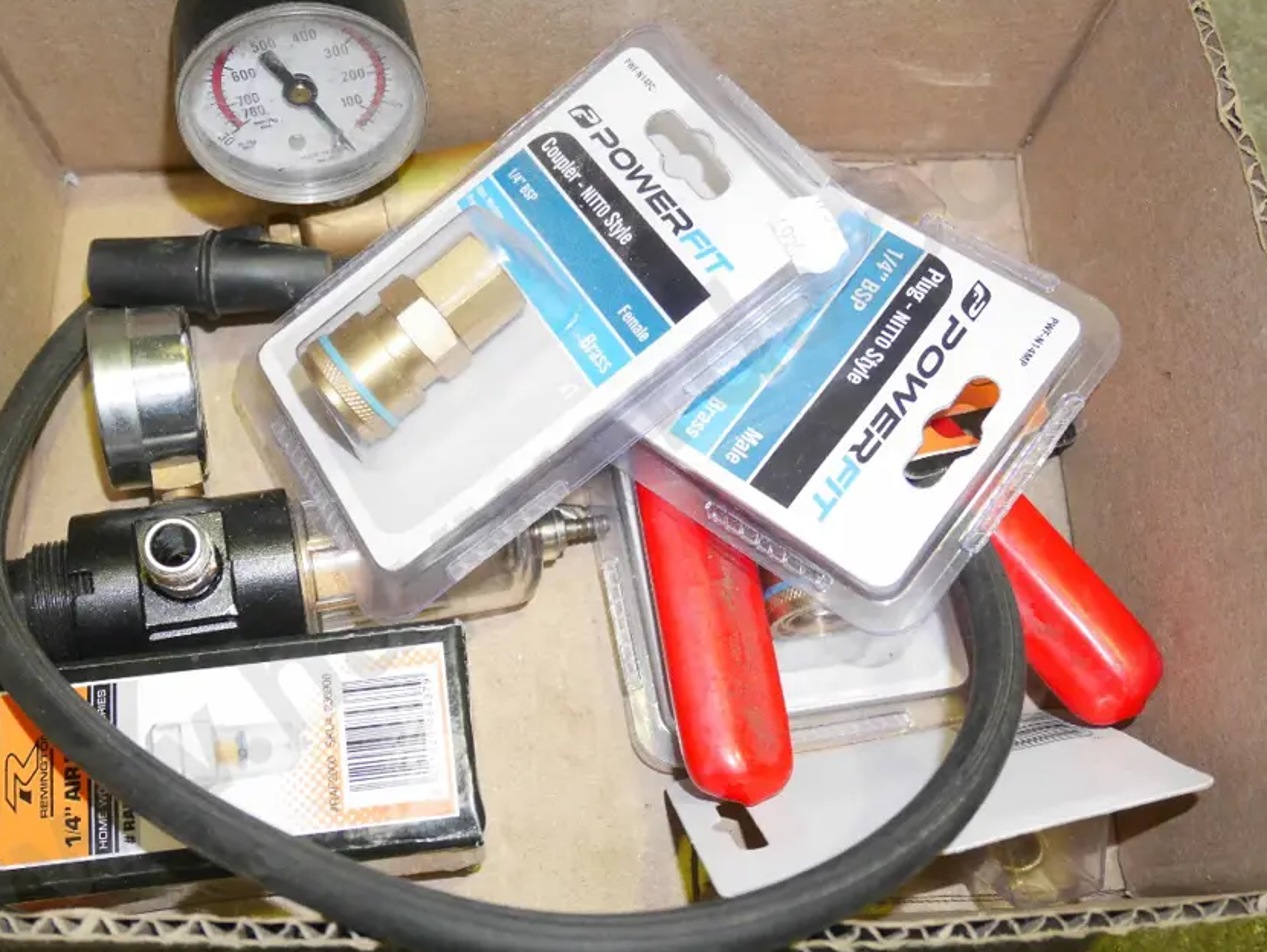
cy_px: 494
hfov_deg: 50.0
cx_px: 551
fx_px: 1355
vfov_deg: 38.7
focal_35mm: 37
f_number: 4
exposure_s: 1/160
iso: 3200
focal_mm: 15
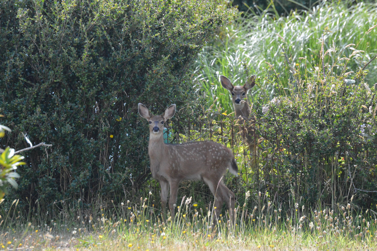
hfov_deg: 7.4
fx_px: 2903
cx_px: 188
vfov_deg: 4.9
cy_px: 126
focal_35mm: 278
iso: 3200
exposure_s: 1/1600
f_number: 10
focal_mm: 185
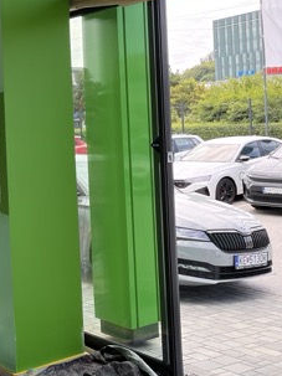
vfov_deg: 34.6
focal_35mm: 55
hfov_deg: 24.0
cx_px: -63
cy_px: 128
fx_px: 598
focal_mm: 5.1
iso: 50
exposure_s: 1/592
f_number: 1.6
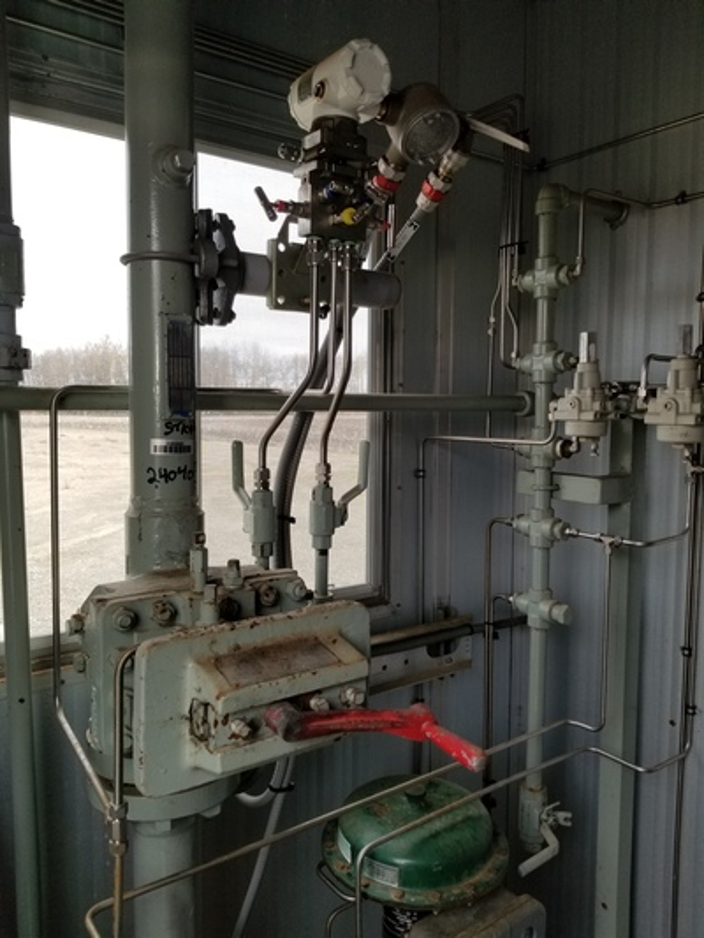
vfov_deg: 67.3
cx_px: 352
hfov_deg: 53.1
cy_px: 469
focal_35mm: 26
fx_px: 705
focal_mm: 4.25
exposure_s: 1/126
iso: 50
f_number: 1.7
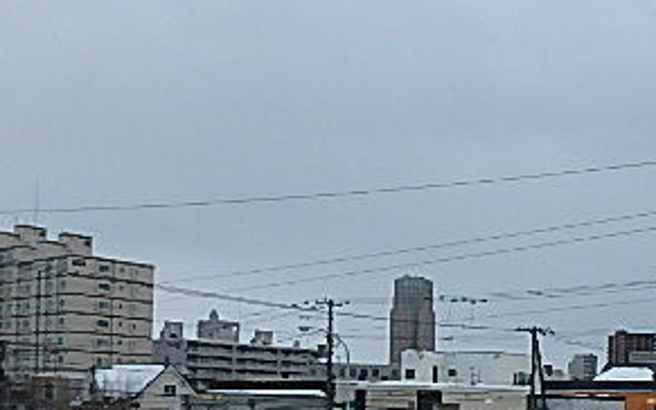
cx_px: 629
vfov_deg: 24.9
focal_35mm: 49
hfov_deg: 37.4
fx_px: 876
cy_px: 426
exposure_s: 1/800
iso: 125
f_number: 6
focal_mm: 3.7
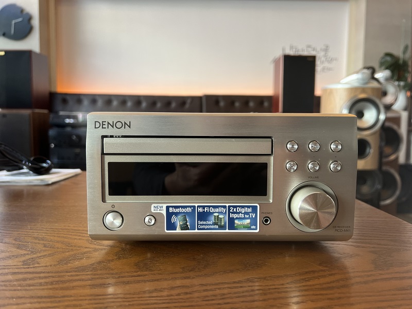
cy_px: 154
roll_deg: -0.5
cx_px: 206
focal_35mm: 26
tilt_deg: -5.5
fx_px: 309
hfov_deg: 67.3
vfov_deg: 53.1
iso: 125
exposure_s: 1/120
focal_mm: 5.7
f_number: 1.5
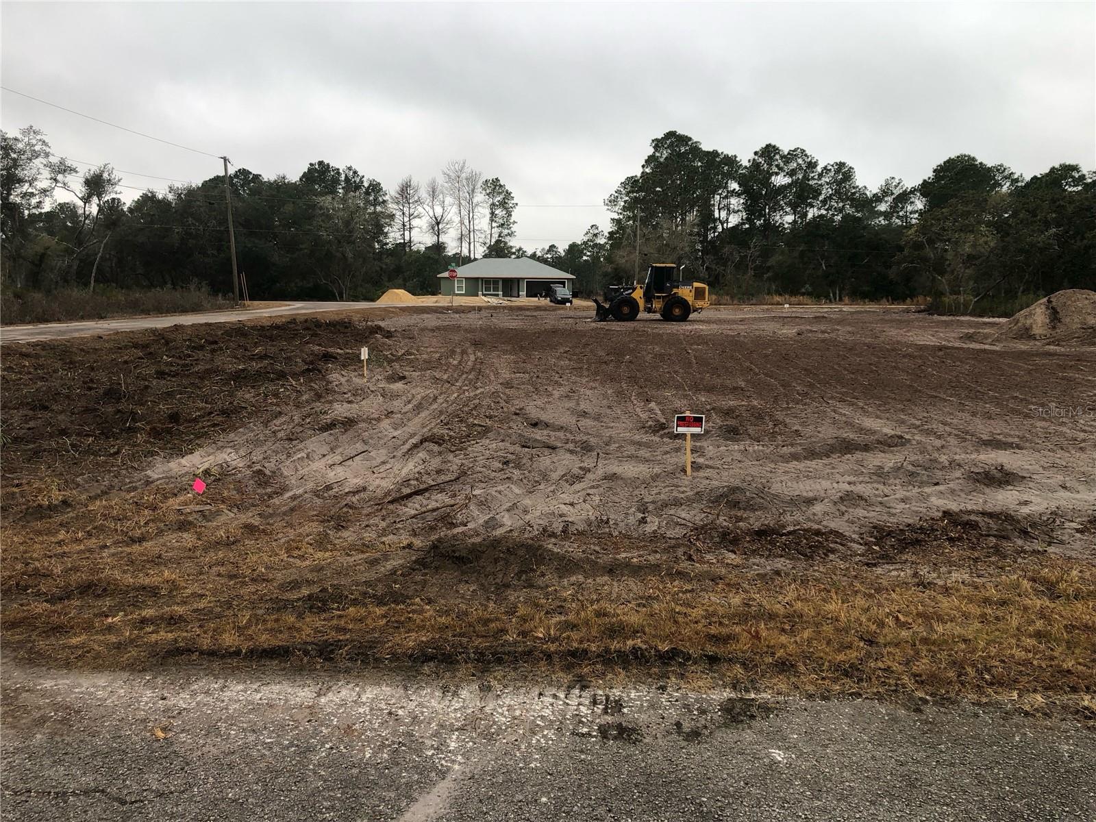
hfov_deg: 63.4
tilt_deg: -8.9
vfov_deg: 49.7
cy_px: 411
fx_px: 887
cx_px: 548
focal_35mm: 28
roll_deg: -0.6
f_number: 1.8
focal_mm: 3.99
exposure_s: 1/120
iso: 20
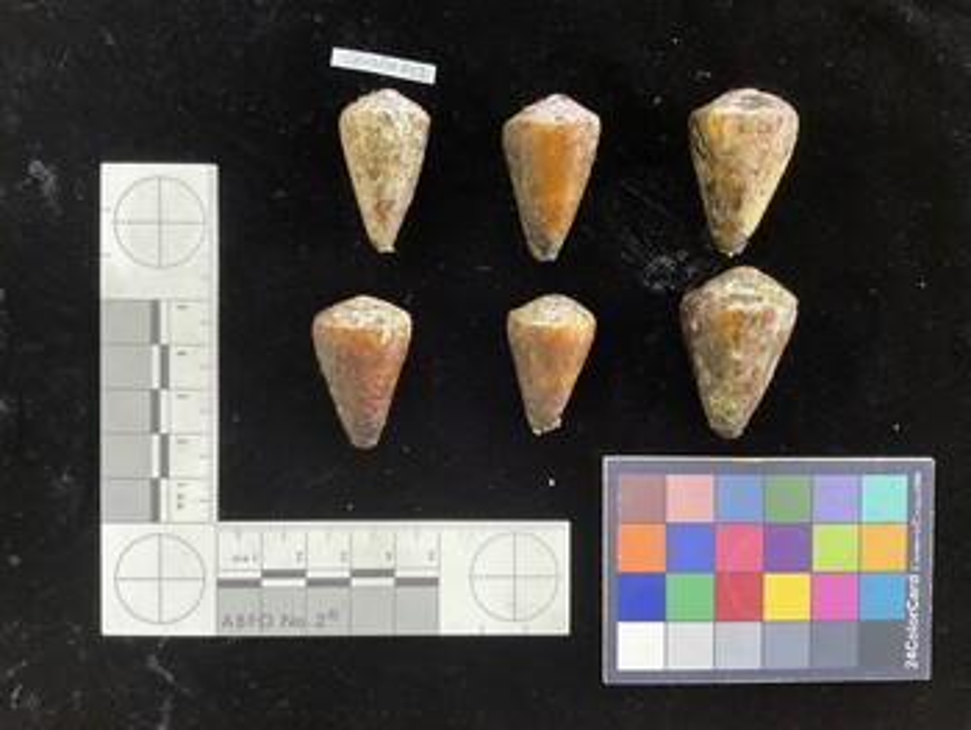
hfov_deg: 61.6
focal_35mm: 29
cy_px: 365
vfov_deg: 48.3
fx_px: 814
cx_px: 486
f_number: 1.8
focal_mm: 3
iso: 125
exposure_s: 1/50
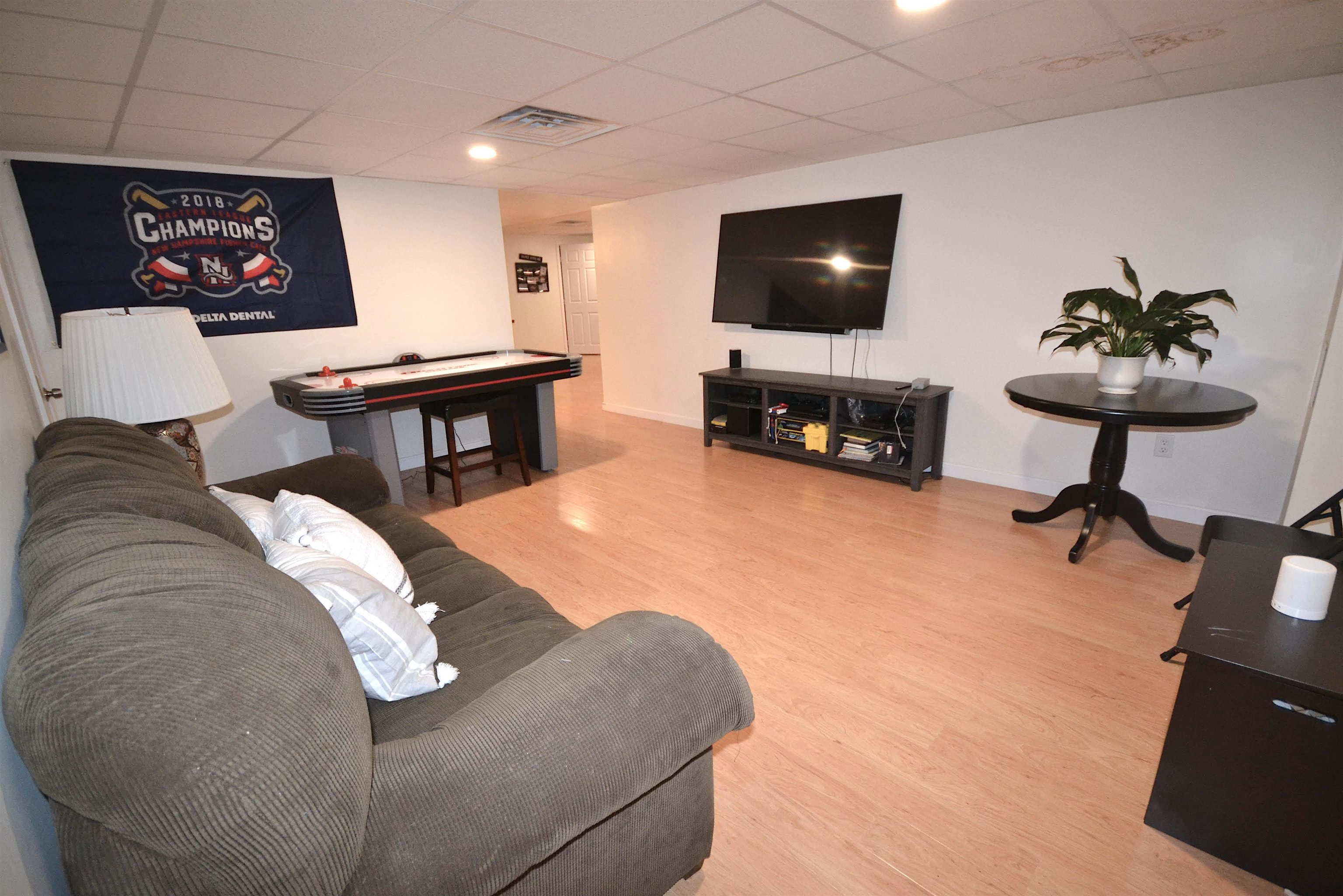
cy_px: 448
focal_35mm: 15
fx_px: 560
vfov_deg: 77.3
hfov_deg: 100.4
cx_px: 672
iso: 1400
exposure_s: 1/60
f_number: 4
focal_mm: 10
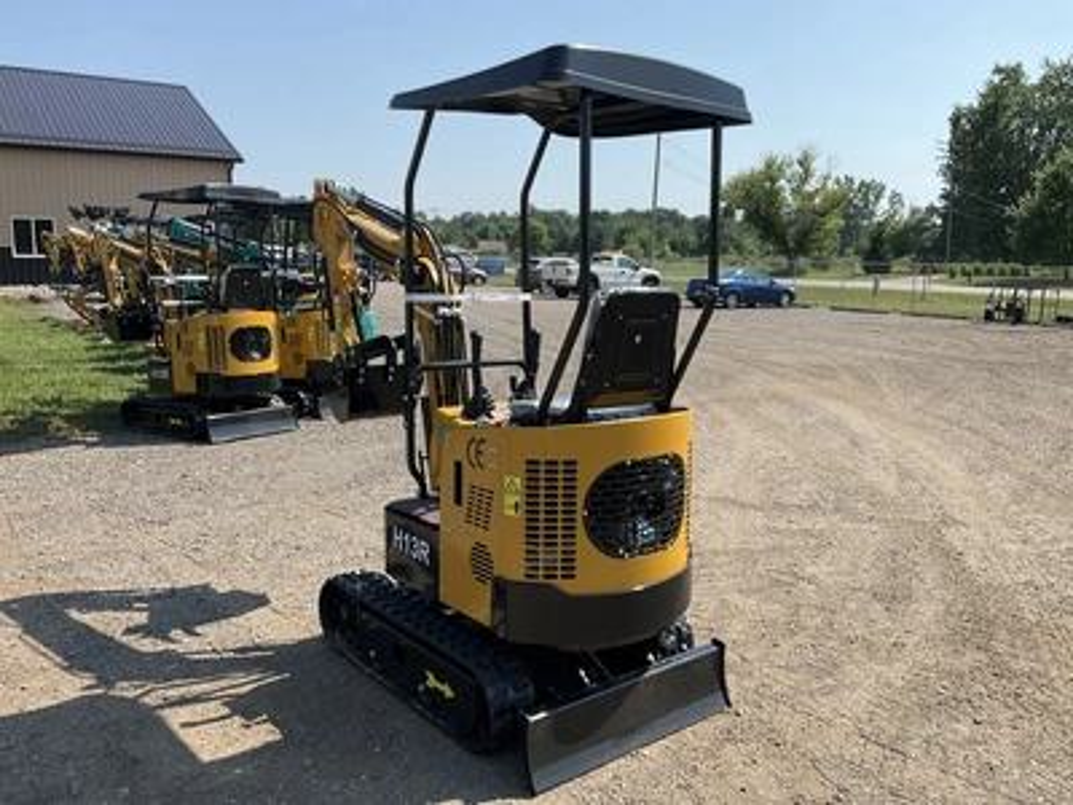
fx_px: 899
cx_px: 536
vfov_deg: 48.2
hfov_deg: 61.7
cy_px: 402
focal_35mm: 29
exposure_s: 1/1490
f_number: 1.8
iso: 25
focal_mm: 3
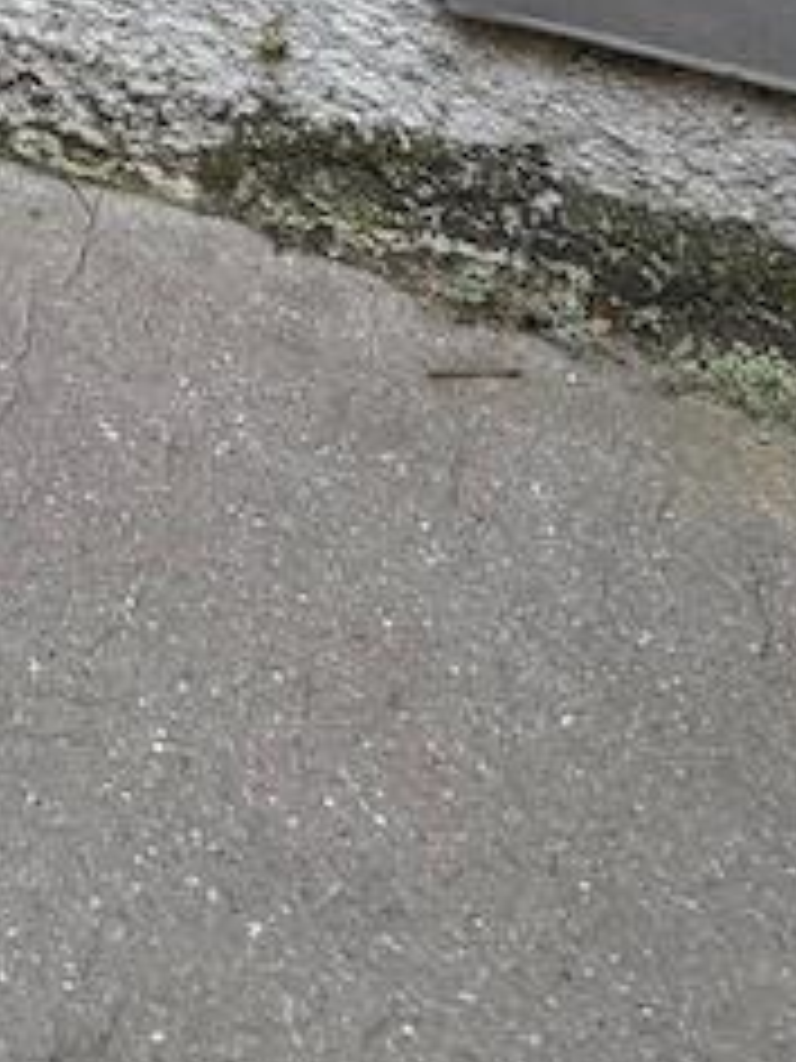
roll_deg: +1.6
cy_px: -1024
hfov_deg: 12.3
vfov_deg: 15.0
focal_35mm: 108
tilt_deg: -13.2
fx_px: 3311
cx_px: -733
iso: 40
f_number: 1.6
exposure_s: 1/291
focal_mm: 5.96
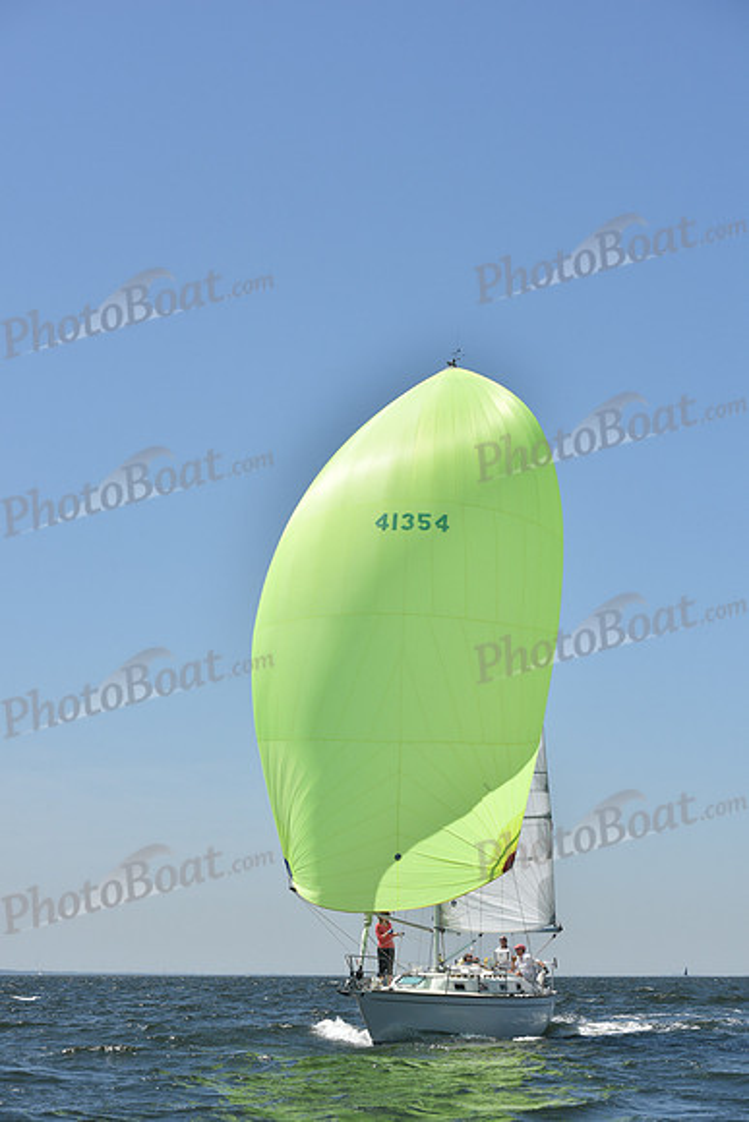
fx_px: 2183
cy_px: 561
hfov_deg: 19.5
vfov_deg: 28.8
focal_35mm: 70
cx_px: 374
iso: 250
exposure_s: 1/1250
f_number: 8
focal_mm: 70
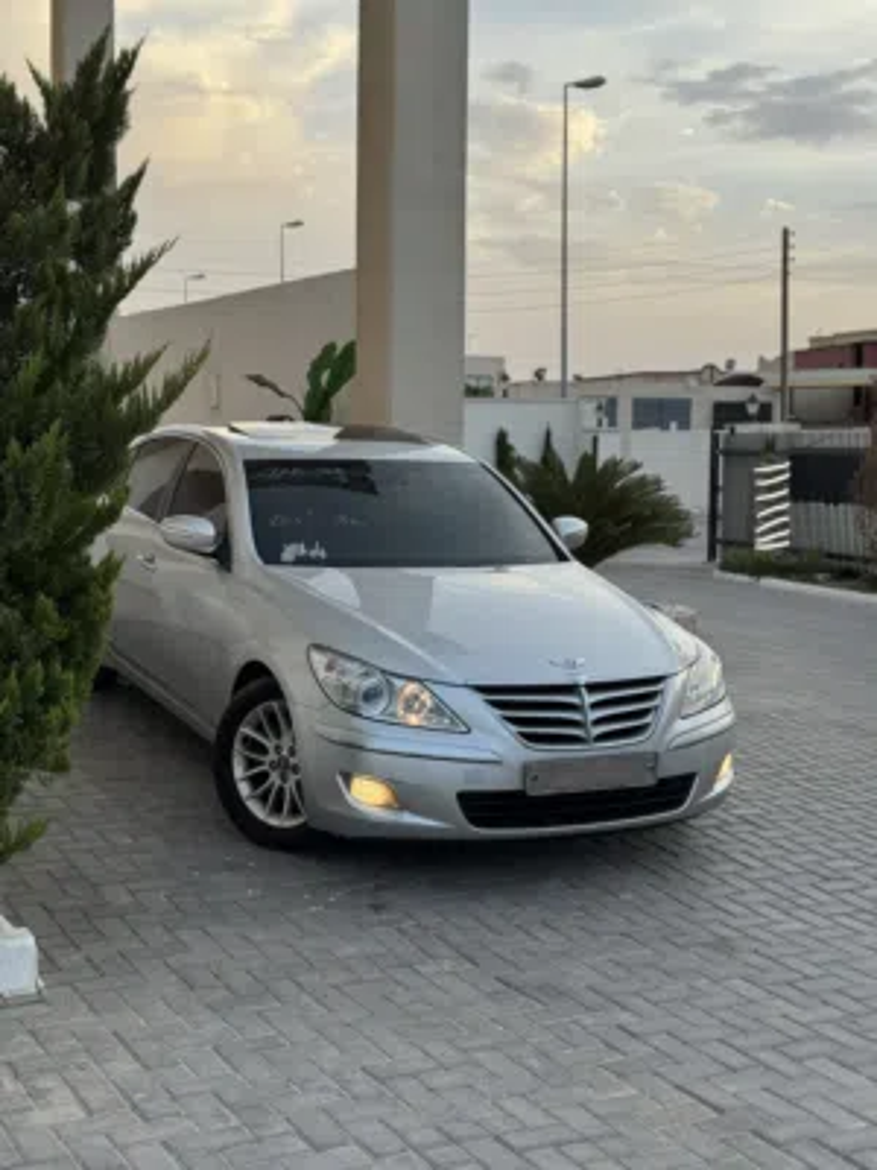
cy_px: 585
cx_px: 438
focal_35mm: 48
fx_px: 1621
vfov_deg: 39.7
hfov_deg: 30.3
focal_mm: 6.76
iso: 64
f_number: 1.78
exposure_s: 1/593
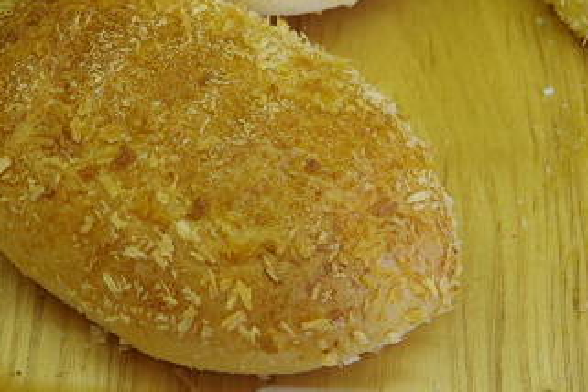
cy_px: 181
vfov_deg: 14.1
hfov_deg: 20.9
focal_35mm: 97
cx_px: 153
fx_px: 1584
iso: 400
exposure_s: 1/100
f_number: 6.3
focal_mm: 40
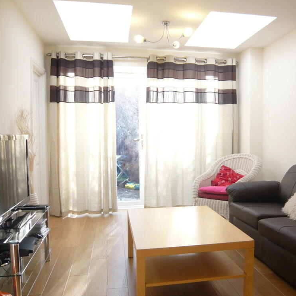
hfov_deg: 47.5
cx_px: 201
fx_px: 329
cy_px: 149
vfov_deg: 48.5
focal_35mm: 34
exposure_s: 1/40
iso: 100
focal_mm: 4.6
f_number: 2.8
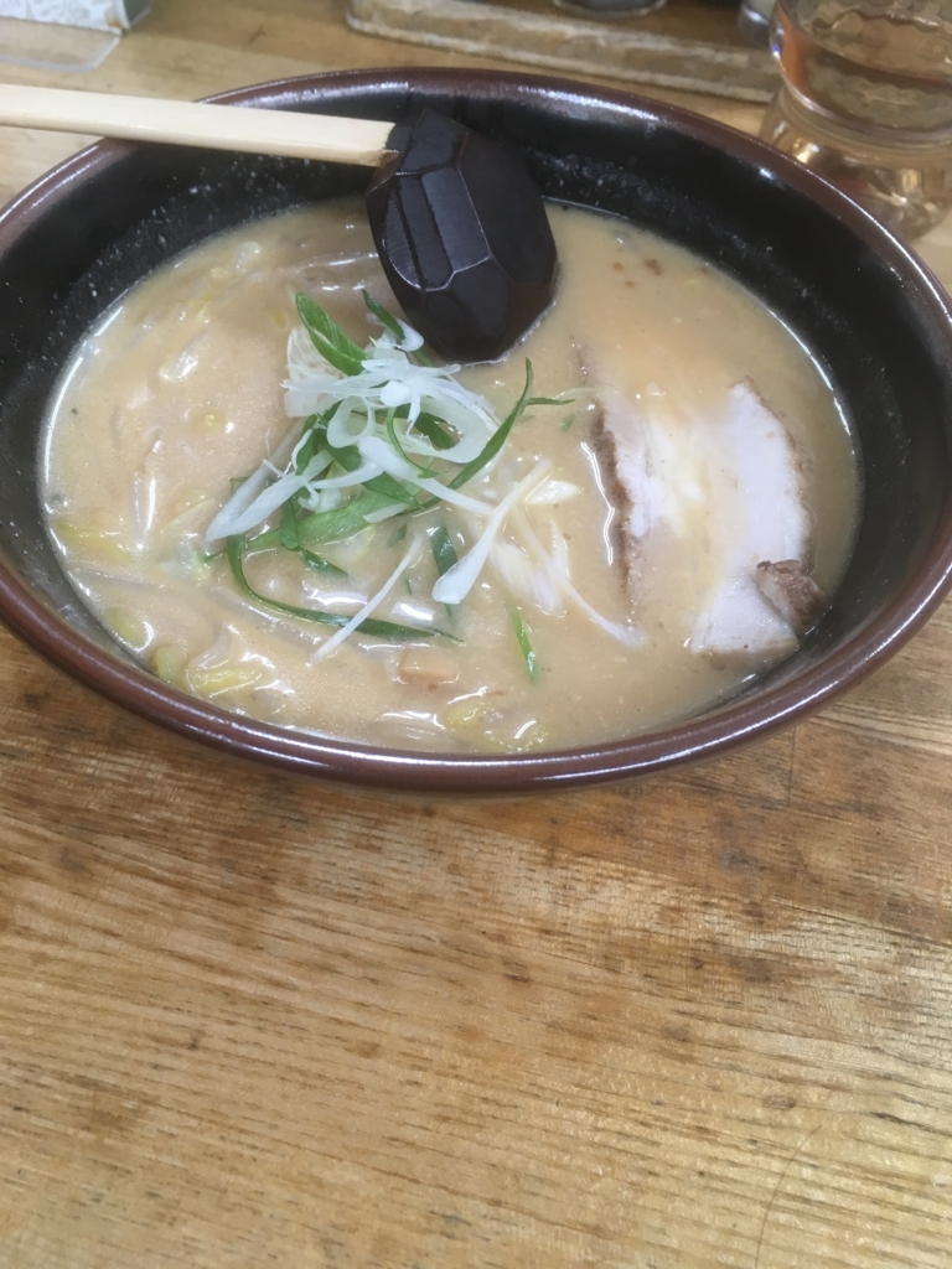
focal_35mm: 29
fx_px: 1063
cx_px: 476
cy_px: 634
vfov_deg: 61.7
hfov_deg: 48.2
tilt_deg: -52.1
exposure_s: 1/30
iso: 80
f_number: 2.2
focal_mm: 4.15
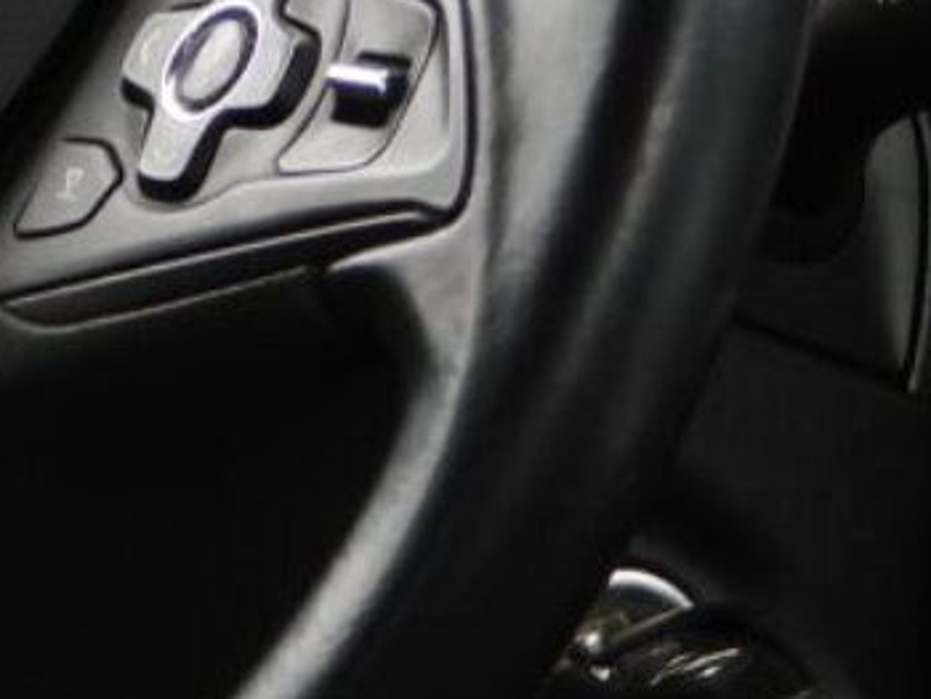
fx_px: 10469
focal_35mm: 389
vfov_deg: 3.8
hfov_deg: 5.1
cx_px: -229
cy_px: 13
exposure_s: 1/100
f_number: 3.5
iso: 100
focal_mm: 15.3
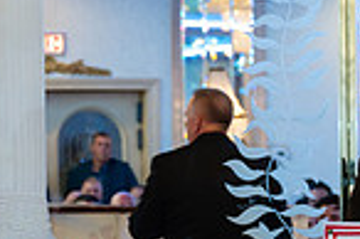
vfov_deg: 5.7
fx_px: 2397
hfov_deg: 8.5
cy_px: 259
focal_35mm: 240
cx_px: 439
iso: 1250
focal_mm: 60
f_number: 3.2
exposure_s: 1/200
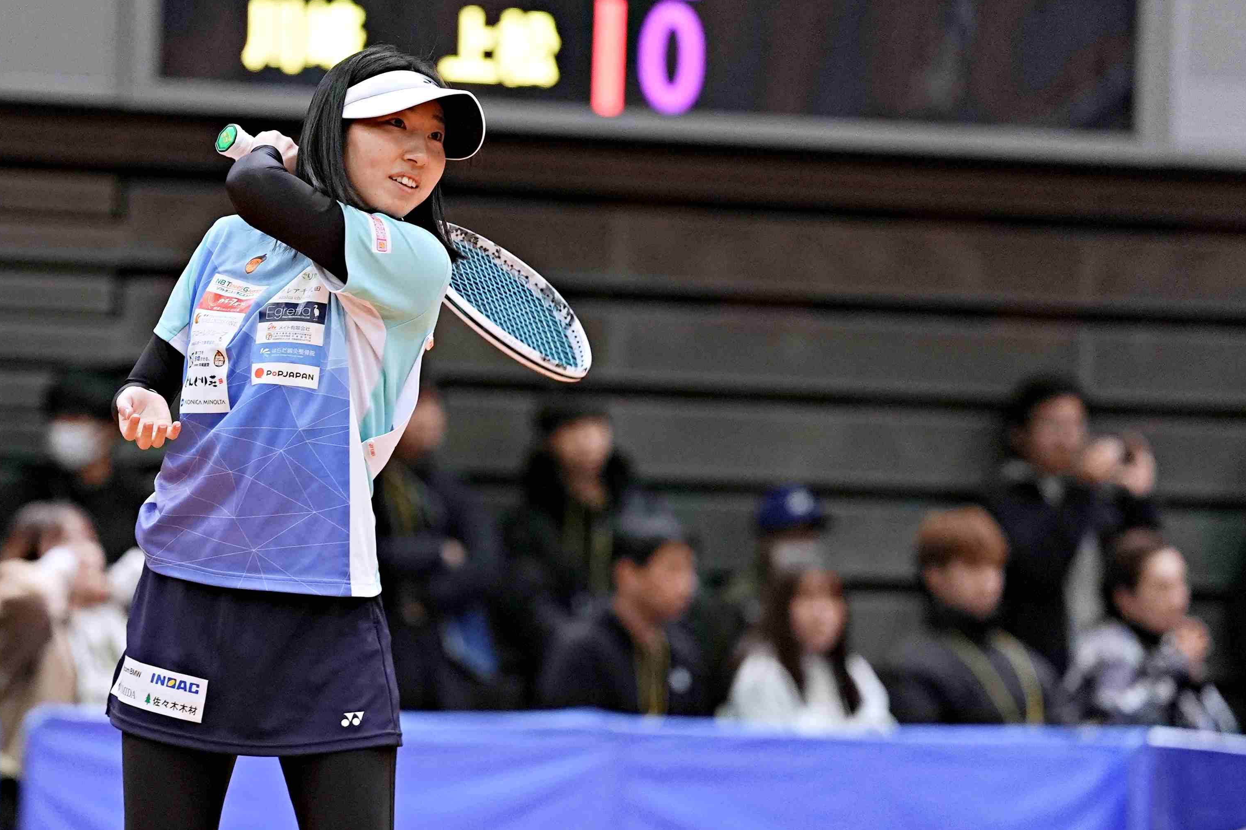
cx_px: 408
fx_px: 12909
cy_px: 485
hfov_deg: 5.5
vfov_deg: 3.7
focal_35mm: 373
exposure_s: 1/400
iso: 1600
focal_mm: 188
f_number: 2.8
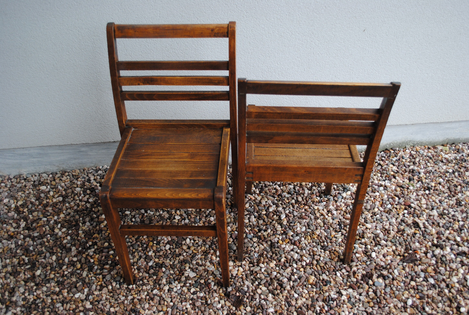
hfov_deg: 57.1
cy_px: 158
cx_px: 234
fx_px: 431
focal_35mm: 33
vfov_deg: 40.1
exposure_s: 1/50
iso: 200
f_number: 4
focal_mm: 22
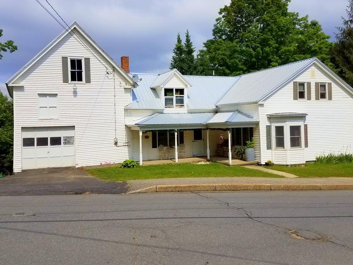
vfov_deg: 41.6
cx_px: 186
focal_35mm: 34
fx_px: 347
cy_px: 108
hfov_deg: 53.9
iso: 40
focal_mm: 4.2
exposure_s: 1/5104
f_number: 1.7
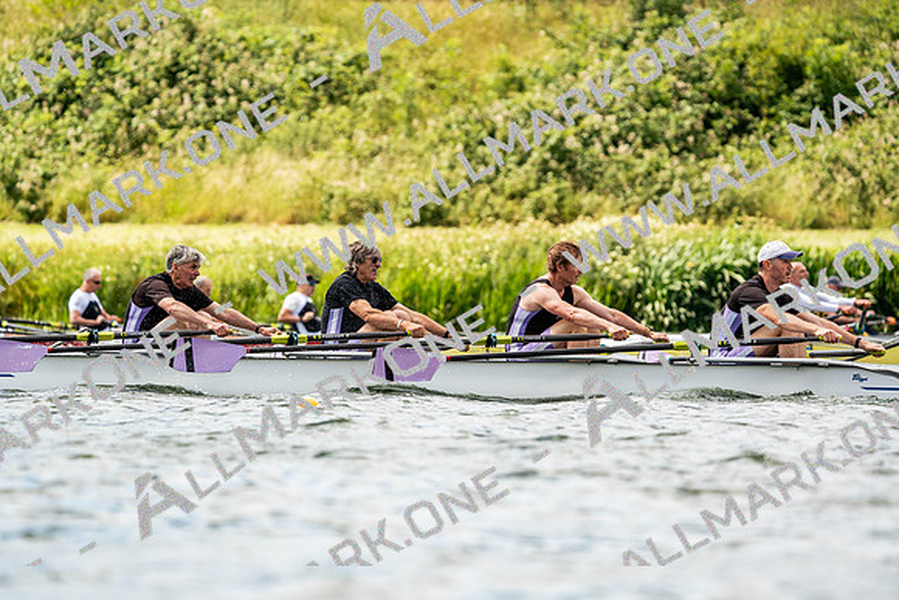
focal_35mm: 338
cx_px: 450
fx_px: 8442
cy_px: 300
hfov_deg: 6.1
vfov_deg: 4.1
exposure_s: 1/2000
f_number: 6.3
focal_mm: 338
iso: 400
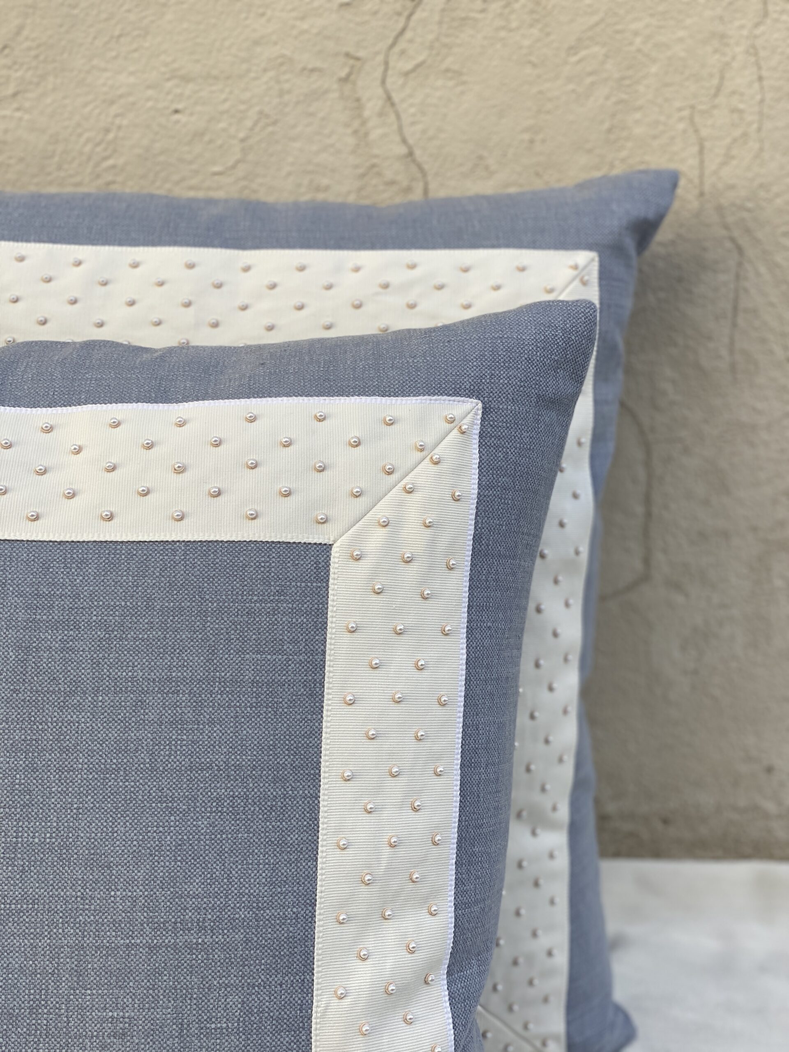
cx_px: 394
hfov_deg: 28.0
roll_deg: -0.9
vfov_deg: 36.8
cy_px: 526
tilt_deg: -21.9
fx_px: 1580
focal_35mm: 52
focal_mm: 6
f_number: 2
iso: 20
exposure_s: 1/322
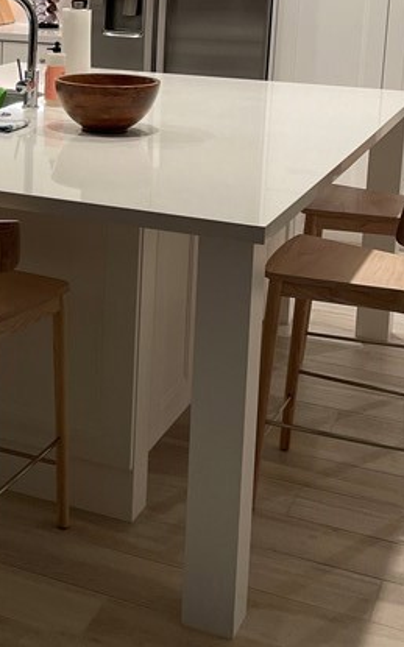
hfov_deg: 18.1
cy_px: 125
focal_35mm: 68
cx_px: -86
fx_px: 1199
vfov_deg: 29.5
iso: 64
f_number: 1.6
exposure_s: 1/60
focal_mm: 4.2
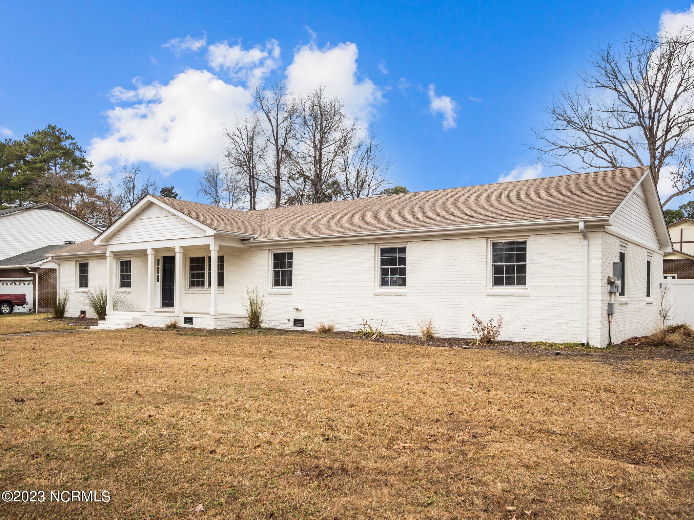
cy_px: 260
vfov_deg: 49.7
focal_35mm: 28
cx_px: 347
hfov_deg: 63.4
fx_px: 561
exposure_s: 1/250
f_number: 5.6
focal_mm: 14
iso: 200
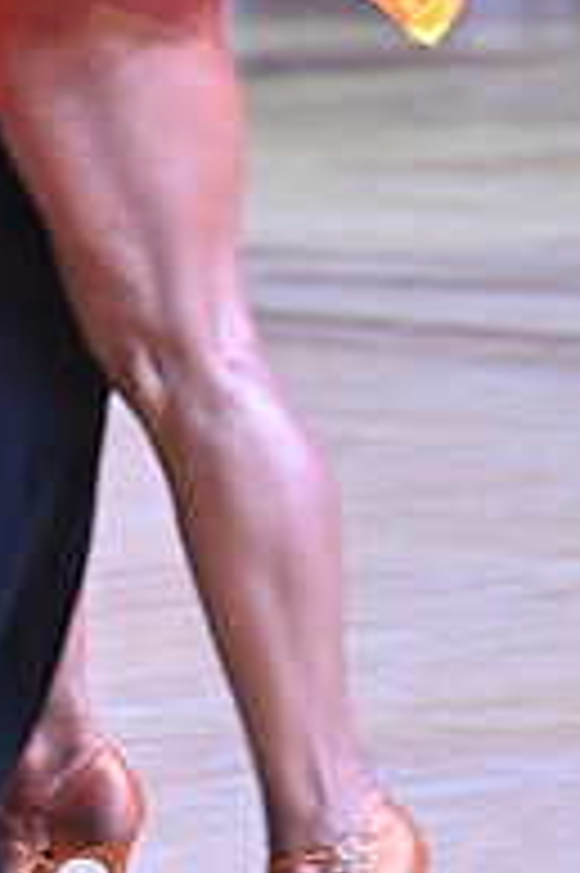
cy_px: -302
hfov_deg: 3.0
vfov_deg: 4.4
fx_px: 11233
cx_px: -11
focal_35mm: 464
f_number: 7.1
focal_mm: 155
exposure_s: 1/400
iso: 4000
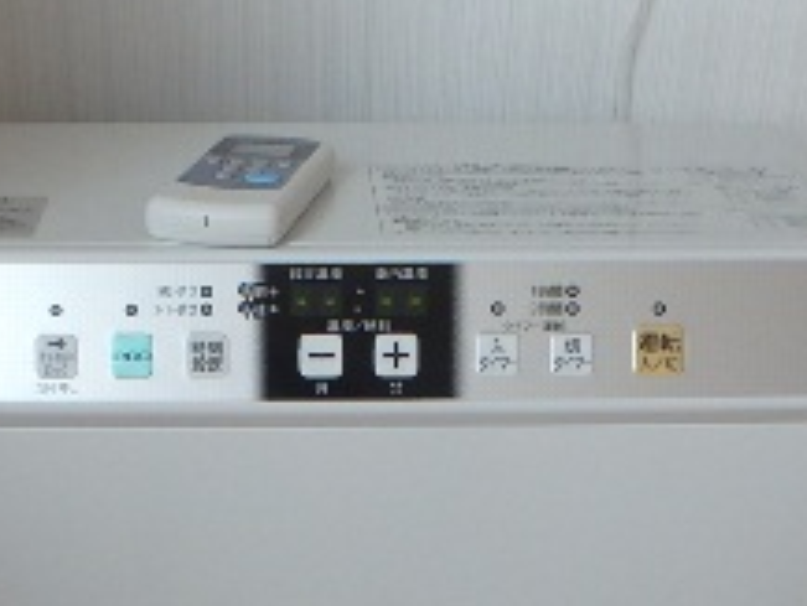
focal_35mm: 62
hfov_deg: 31.0
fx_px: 1446
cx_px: 298
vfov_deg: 22.7
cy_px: 613
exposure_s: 1/40
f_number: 3.5
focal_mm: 3.7
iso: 200
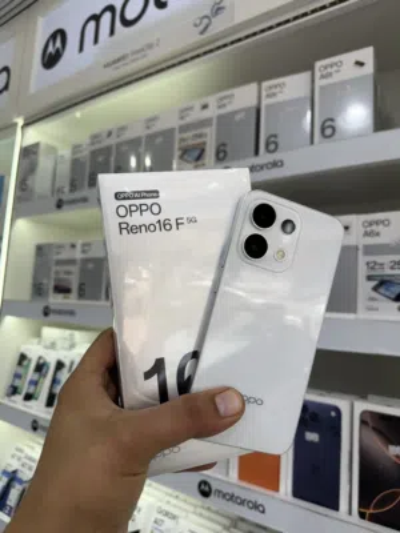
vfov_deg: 71.6
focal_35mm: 24
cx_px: 200
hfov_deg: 56.8
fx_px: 370
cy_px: 266
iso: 80
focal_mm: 6.76
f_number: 1.78
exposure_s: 1/1060
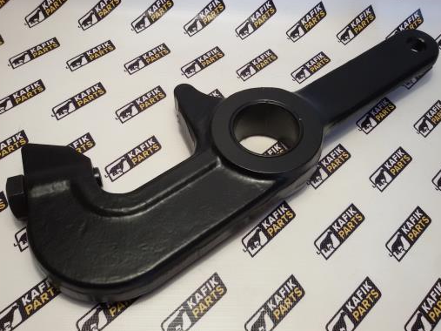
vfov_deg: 42.9
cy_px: 171
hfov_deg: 55.4
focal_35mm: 33
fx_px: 420
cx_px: 221
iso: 50
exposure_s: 1/33
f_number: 2.4
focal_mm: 2.93
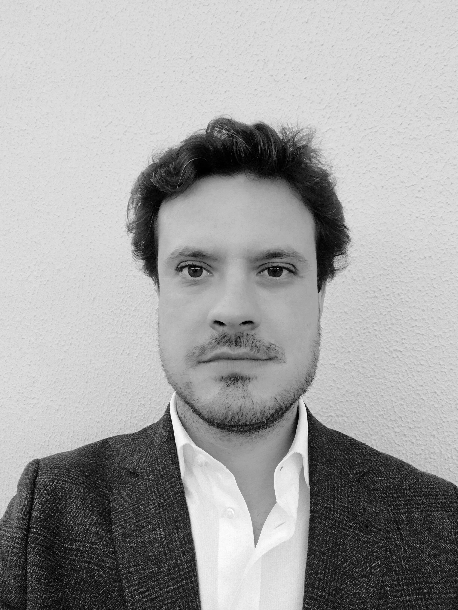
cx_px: 229
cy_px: 305
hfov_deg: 51.4
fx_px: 476
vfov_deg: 65.3
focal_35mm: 27
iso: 64
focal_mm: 2.82
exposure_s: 1/100
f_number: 2
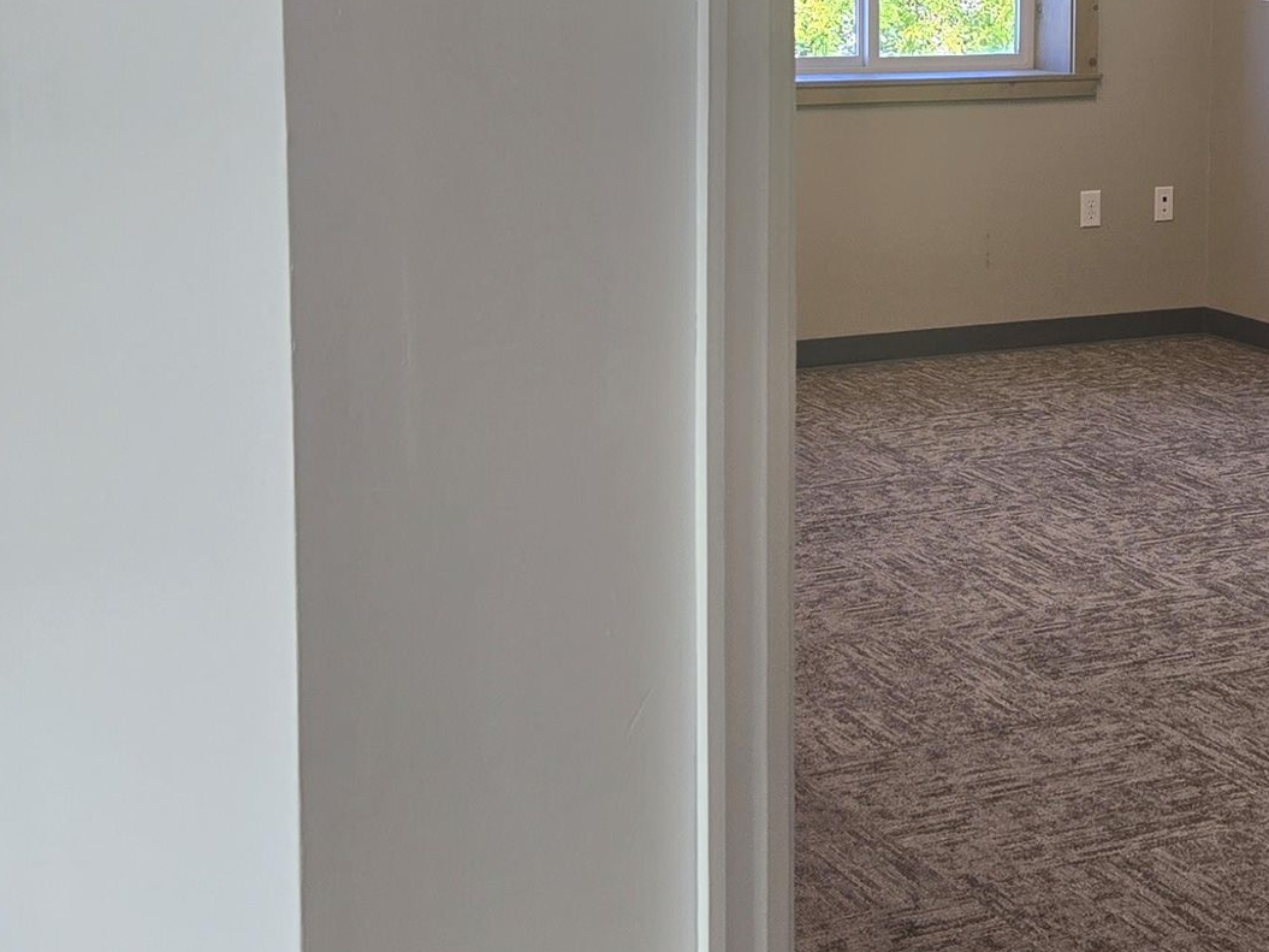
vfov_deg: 21.7
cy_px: 235
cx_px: 1044
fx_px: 2456
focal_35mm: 67
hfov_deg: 28.3
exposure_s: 1/120
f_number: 1.8
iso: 80
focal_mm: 5.4
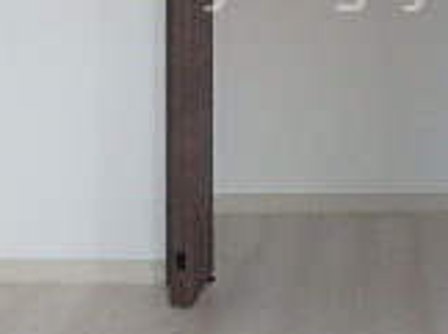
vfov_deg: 17.2
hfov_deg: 23.1
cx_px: 393
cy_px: -22
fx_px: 1073
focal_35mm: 83
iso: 200
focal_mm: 3.7
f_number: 3.5
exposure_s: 1/30
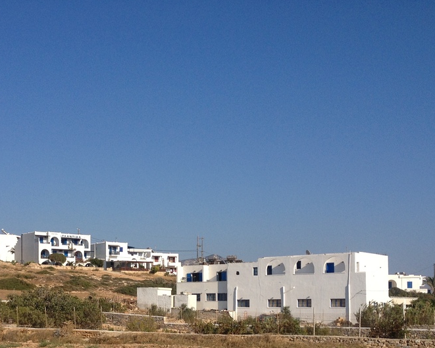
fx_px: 798
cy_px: 293
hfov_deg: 30.4
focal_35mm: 62
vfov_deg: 24.1
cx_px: 166
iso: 50
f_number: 2.4
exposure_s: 1/2513
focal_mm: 4.28
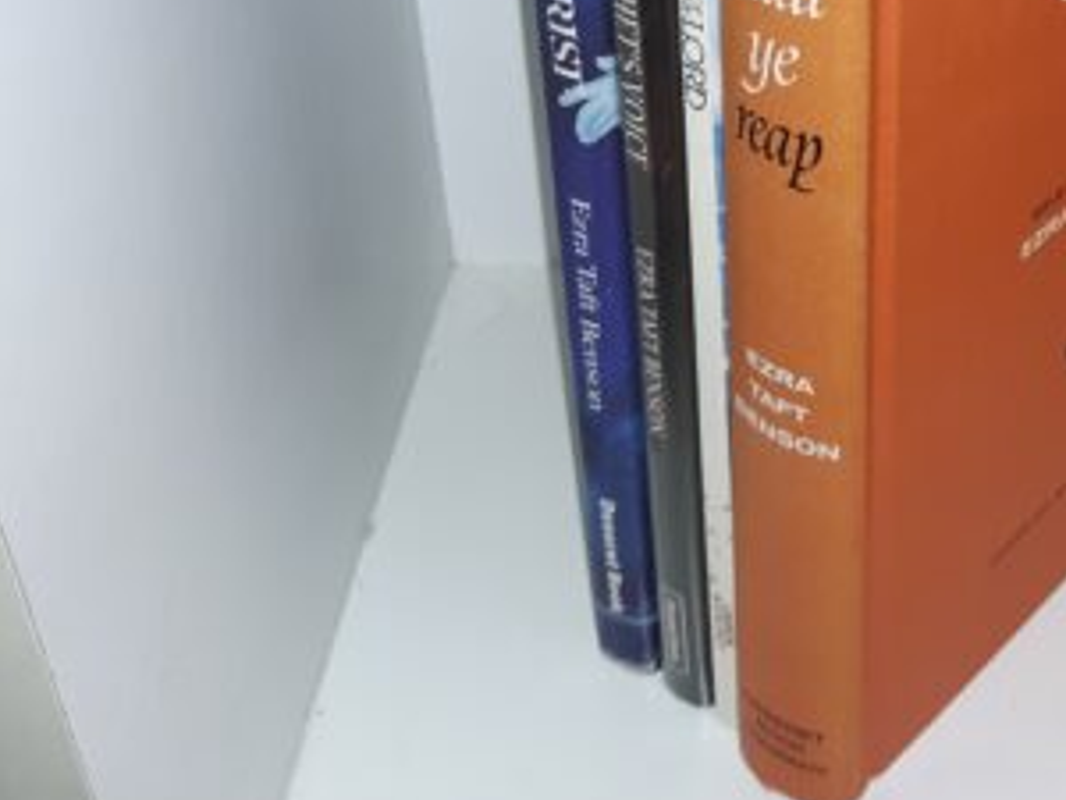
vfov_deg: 25.2
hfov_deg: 33.1
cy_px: 60
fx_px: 1725
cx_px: 888
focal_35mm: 56
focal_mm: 3.7
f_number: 1.7
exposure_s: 1/120
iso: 64
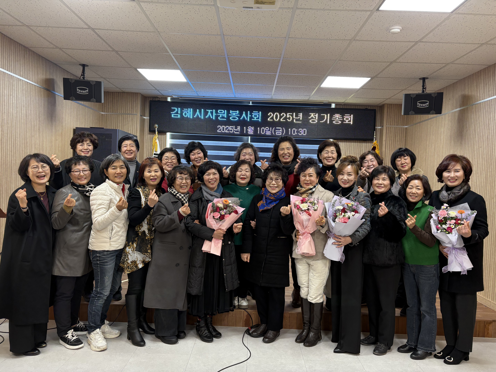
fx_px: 373
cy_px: 186
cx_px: 248
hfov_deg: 67.3
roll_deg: -2.0
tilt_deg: -2.2
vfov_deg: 53.1
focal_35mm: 26
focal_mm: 5.96
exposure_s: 1/60
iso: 100
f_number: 1.6
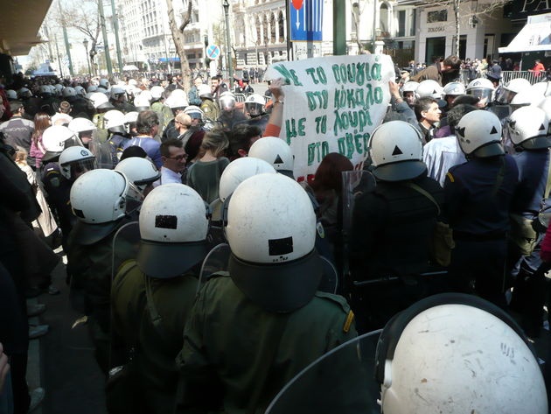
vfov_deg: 49.8
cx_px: 276
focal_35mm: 28
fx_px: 446
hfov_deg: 63.4
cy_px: 207
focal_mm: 4.6
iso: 200
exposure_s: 1/640
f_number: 3.3
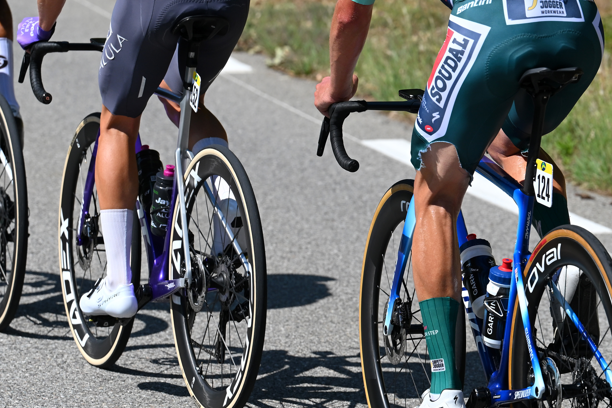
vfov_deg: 5.5
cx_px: 298
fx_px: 4283
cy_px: 252
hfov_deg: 8.2
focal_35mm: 252
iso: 250
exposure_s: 1/2500
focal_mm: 115
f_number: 4.5
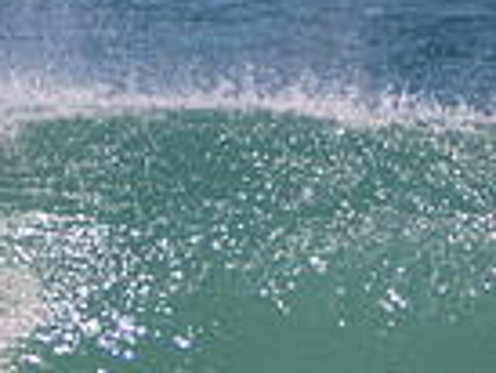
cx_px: -11
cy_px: 505
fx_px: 35021
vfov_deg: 0.6
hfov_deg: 0.8
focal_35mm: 2442
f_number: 5.6
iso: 220
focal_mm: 400
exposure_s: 1/1250
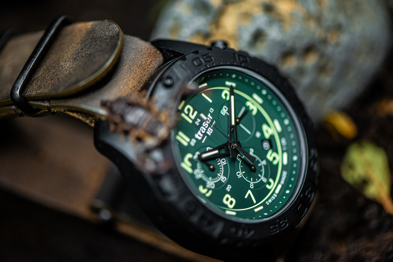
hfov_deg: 19.4
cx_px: 196
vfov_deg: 13.1
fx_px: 1147
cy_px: 131
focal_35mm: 105
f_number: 3.3
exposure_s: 1/200
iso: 1250
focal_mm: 105
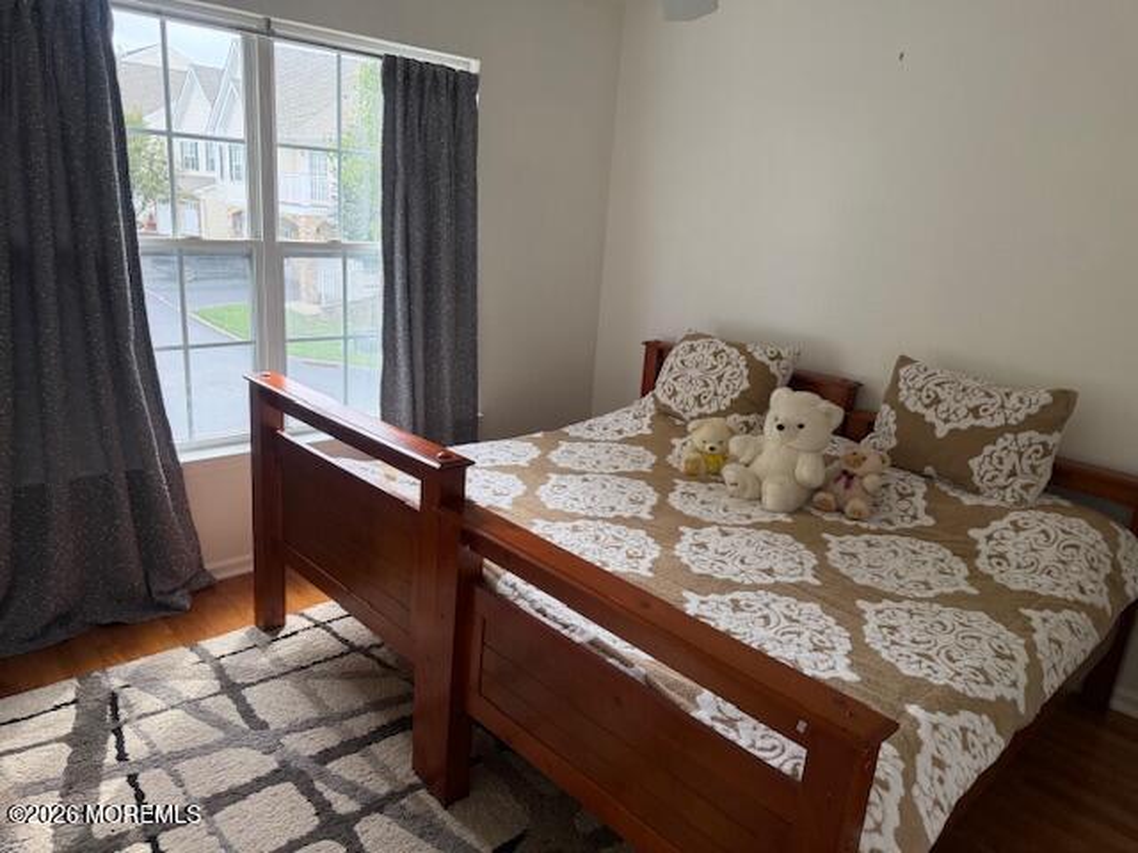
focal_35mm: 24
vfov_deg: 56.8
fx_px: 789
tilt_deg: -15.0
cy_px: 426
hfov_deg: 71.6
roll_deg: -4.4
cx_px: 569
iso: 160
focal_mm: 6.76
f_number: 1.78
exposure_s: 1/222
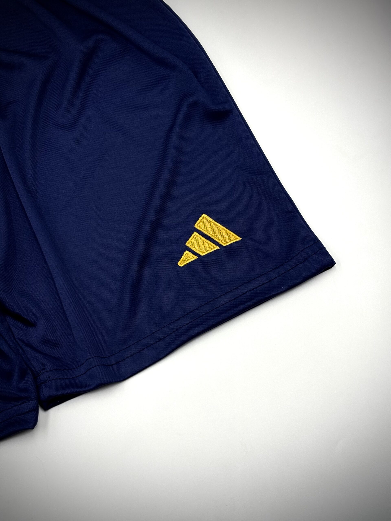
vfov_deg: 36.8
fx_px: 783
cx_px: 196
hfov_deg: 28.0
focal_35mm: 52
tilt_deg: -73.2
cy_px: 260
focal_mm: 5.96
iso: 32
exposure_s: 1/236
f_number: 1.6
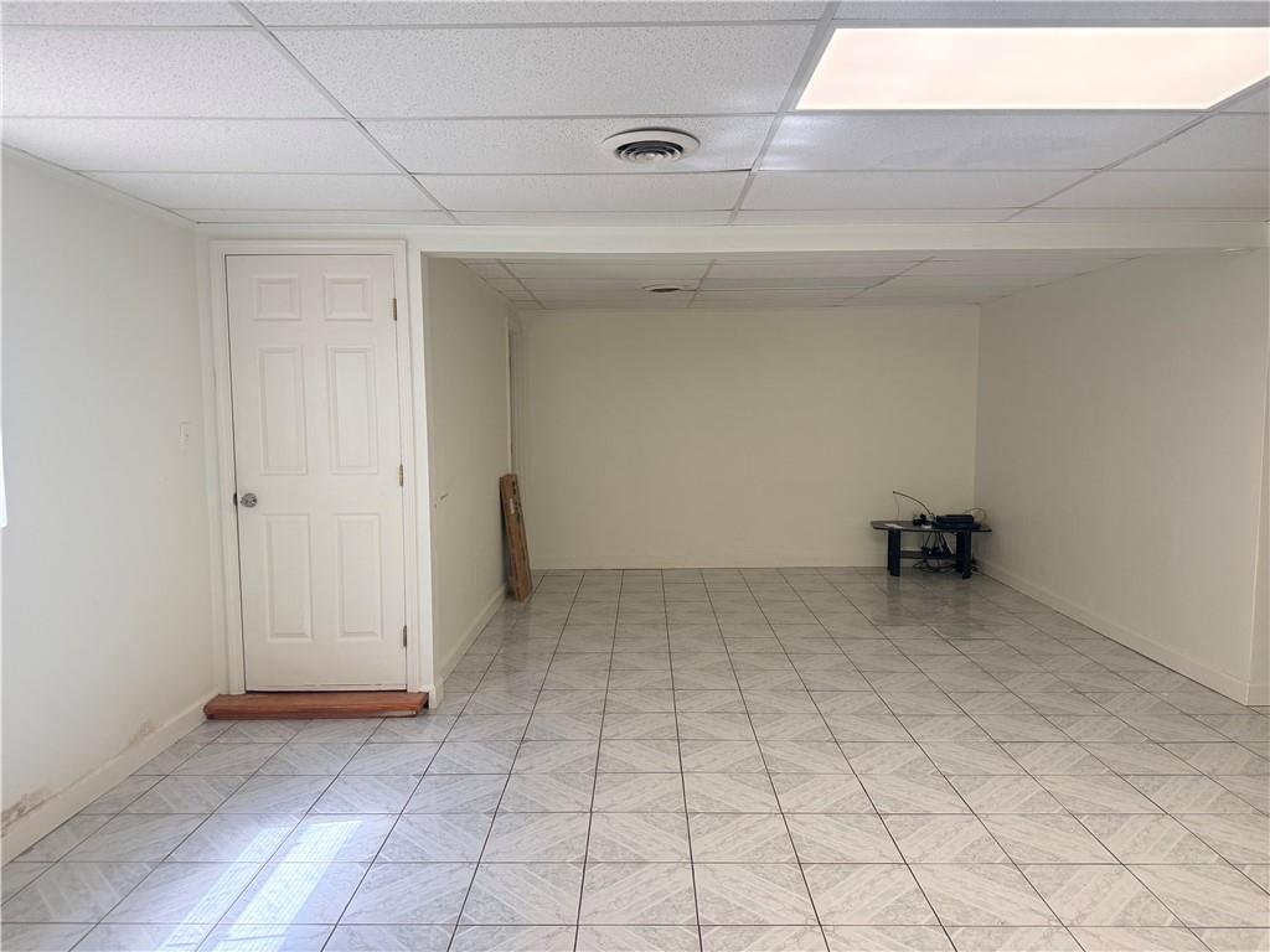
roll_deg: +0.2
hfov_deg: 71.6
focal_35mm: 24
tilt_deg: -4.8
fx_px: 881
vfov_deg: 56.8
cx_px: 635
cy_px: 476
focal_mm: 6.76
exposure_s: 1/225
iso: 200
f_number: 1.78
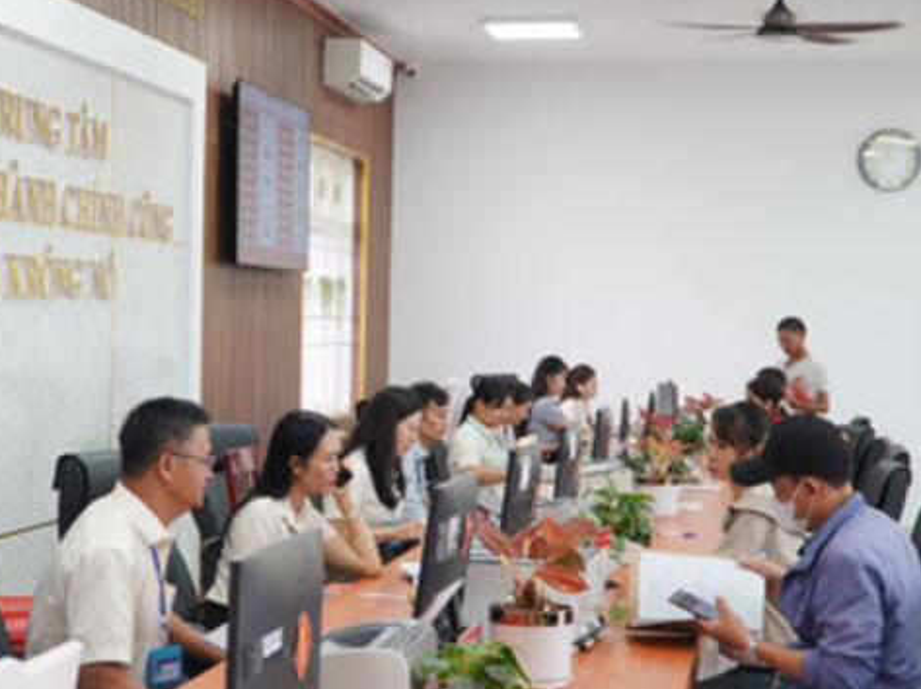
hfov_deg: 29.7
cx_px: 315
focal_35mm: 65
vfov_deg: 22.6
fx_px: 1724
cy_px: 416
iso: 200
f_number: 4
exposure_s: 1/40
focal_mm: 25
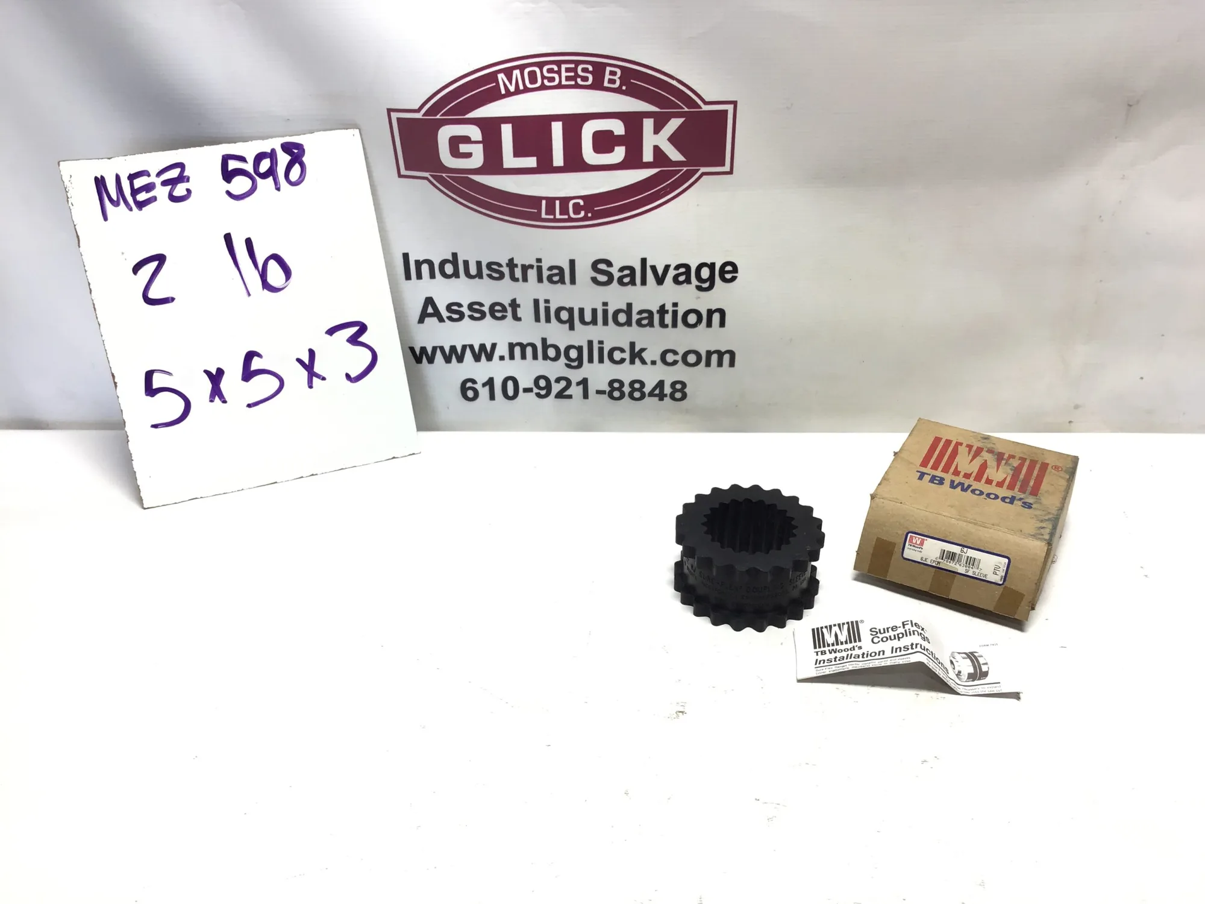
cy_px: 452
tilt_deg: -32.4
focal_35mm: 31
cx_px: 602
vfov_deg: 45.4
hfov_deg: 58.4
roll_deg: +1.2
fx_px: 1079
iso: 25
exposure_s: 1/125
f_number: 2.4
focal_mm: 3.3
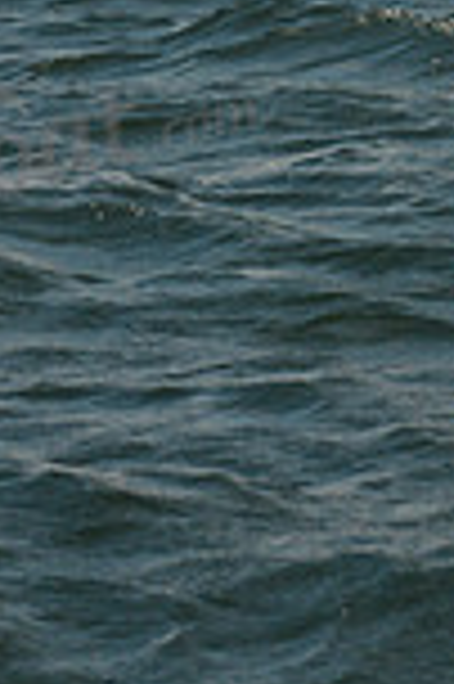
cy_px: -576
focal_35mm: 267
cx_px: 492
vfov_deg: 7.5
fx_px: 5062
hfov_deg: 5.1
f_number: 9
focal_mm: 70
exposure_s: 1/1600
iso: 280
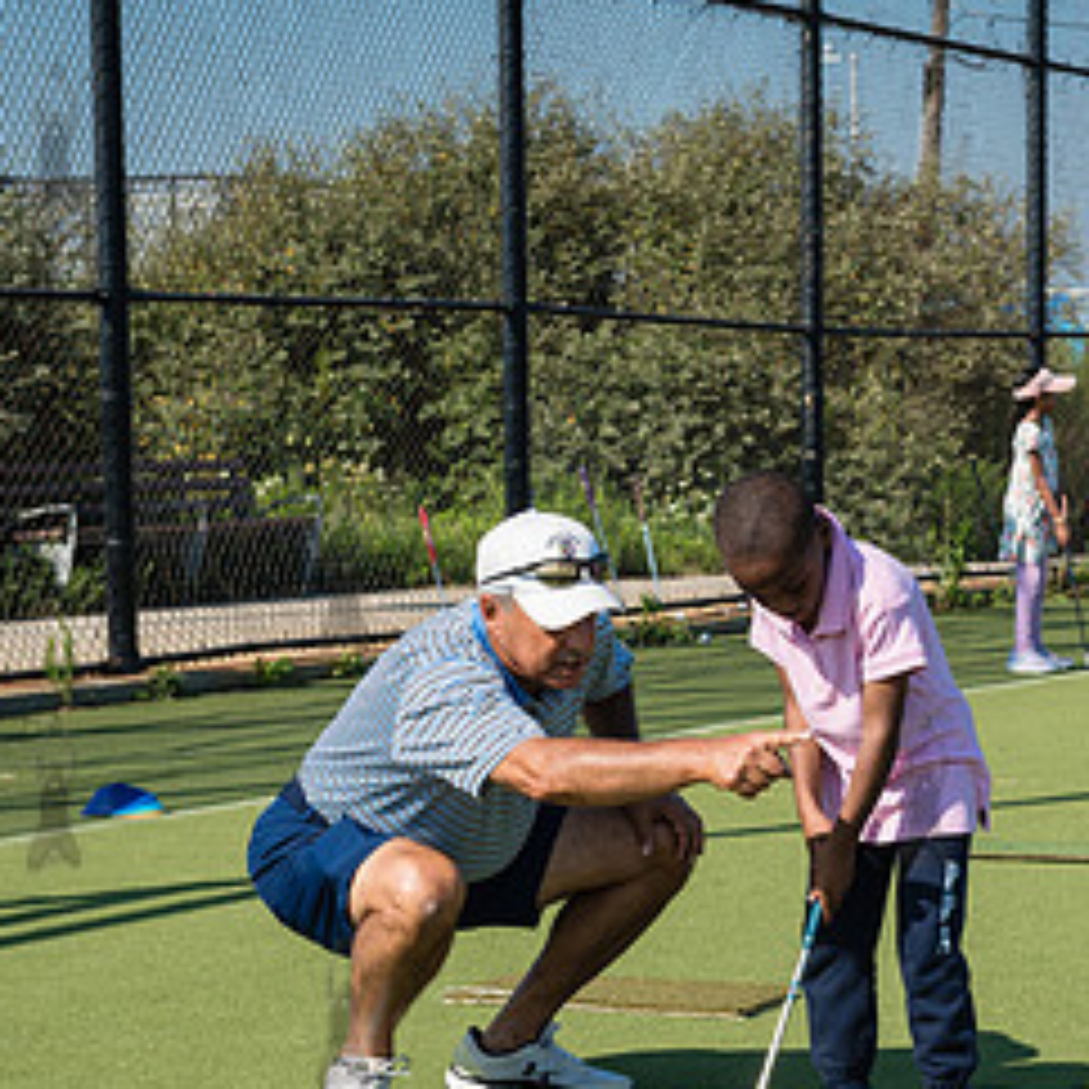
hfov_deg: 15.4
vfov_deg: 15.5
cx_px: 922
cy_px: 790
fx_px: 3986
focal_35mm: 112
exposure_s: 1/640
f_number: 5
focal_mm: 55
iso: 100
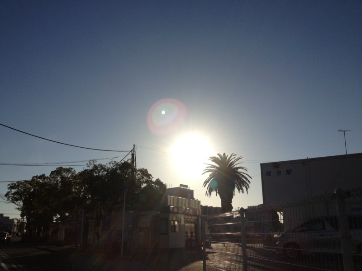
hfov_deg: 52.6
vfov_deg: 40.7
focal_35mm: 35
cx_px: 181
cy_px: 136
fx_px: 366
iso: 50
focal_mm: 4.28
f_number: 2.4
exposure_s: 1/6944
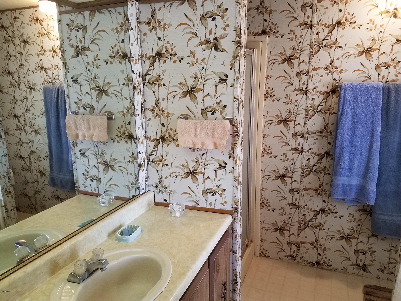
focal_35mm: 26
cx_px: 200
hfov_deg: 67.3
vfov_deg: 53.1
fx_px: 301
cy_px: 150
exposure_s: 1/40
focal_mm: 4.2
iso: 160
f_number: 1.7
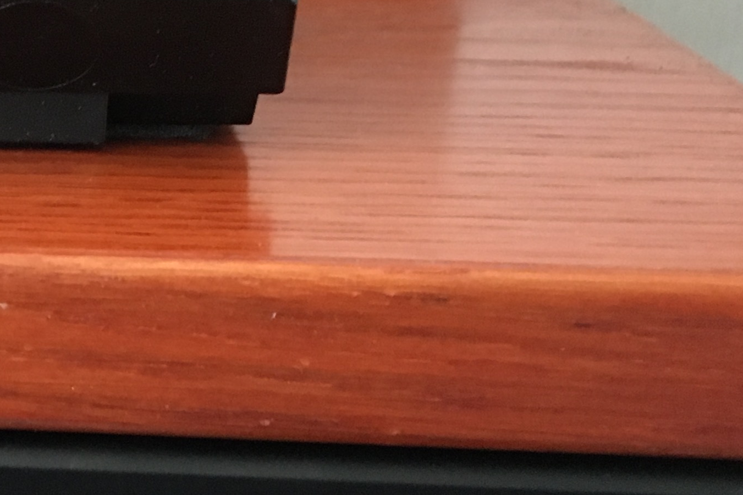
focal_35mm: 90
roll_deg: -1.3
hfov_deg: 21.1
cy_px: 486
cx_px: -135
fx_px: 1858
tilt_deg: -23.5
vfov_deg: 15.0
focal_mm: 4.15
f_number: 2.2
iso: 400
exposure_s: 1/17
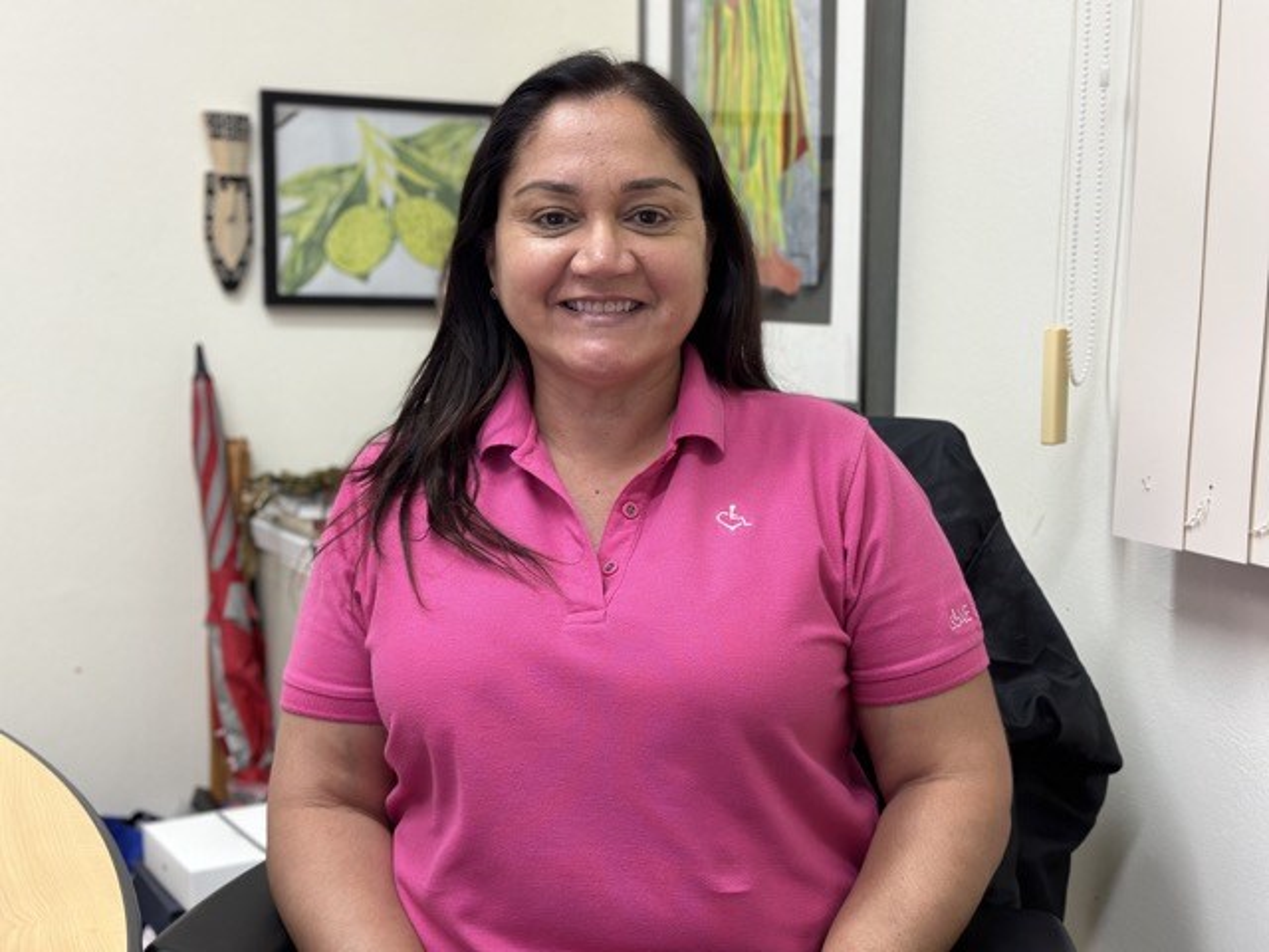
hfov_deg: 39.7
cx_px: 634
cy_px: 476
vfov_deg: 30.3
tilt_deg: -7.4
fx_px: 1760
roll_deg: -0.6
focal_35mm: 48
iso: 125
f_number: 1.78
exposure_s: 1/60
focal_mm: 6.86
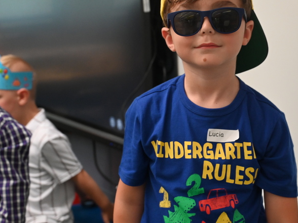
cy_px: 85
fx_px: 749
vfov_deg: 17.0
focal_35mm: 87
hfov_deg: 22.3
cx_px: 228
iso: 2800
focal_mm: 52
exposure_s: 1/125
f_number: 4
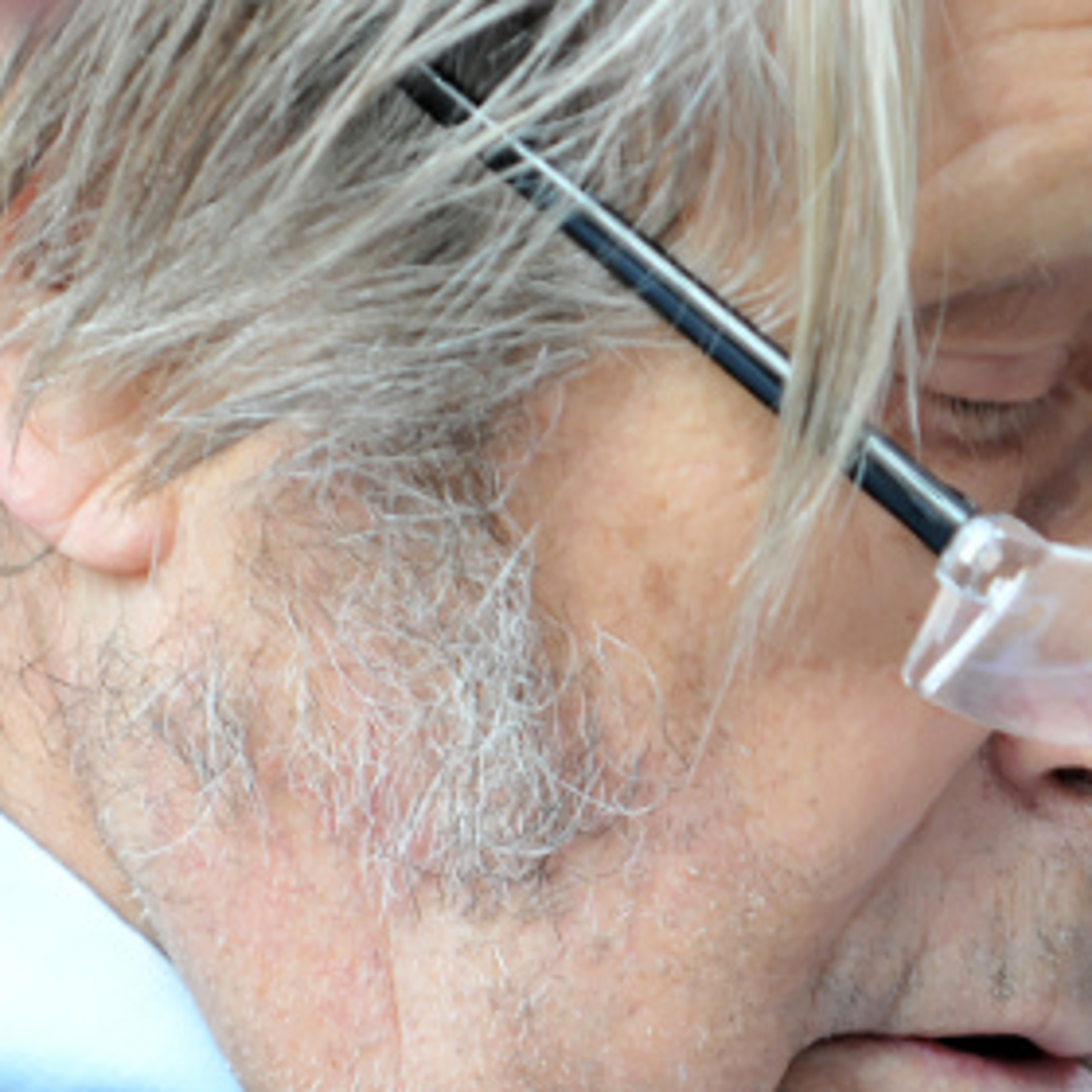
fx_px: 29337
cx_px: 1156
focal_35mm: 822
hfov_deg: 2.1
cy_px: 601
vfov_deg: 2.1
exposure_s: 1/125
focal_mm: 200
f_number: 2.8
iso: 500
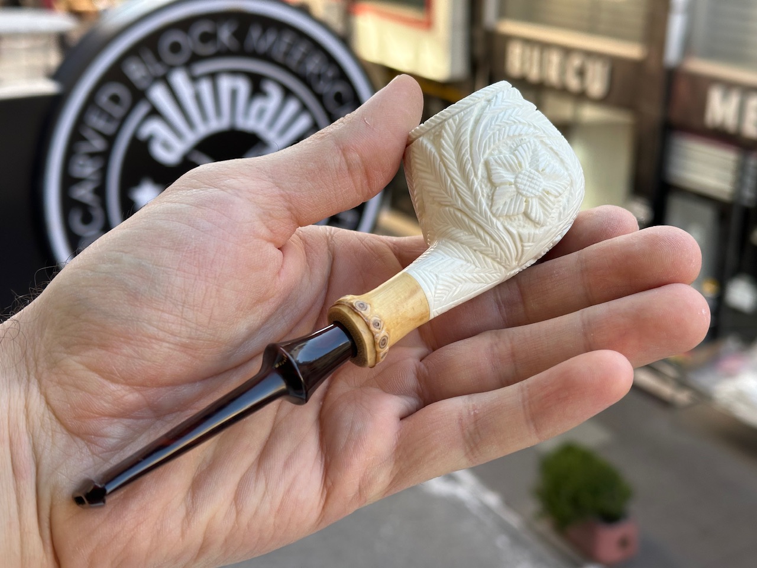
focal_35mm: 48
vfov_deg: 30.3
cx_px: 378
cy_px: 284
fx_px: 1050
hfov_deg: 39.7
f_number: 1.78
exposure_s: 1/549
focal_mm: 6.86
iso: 64
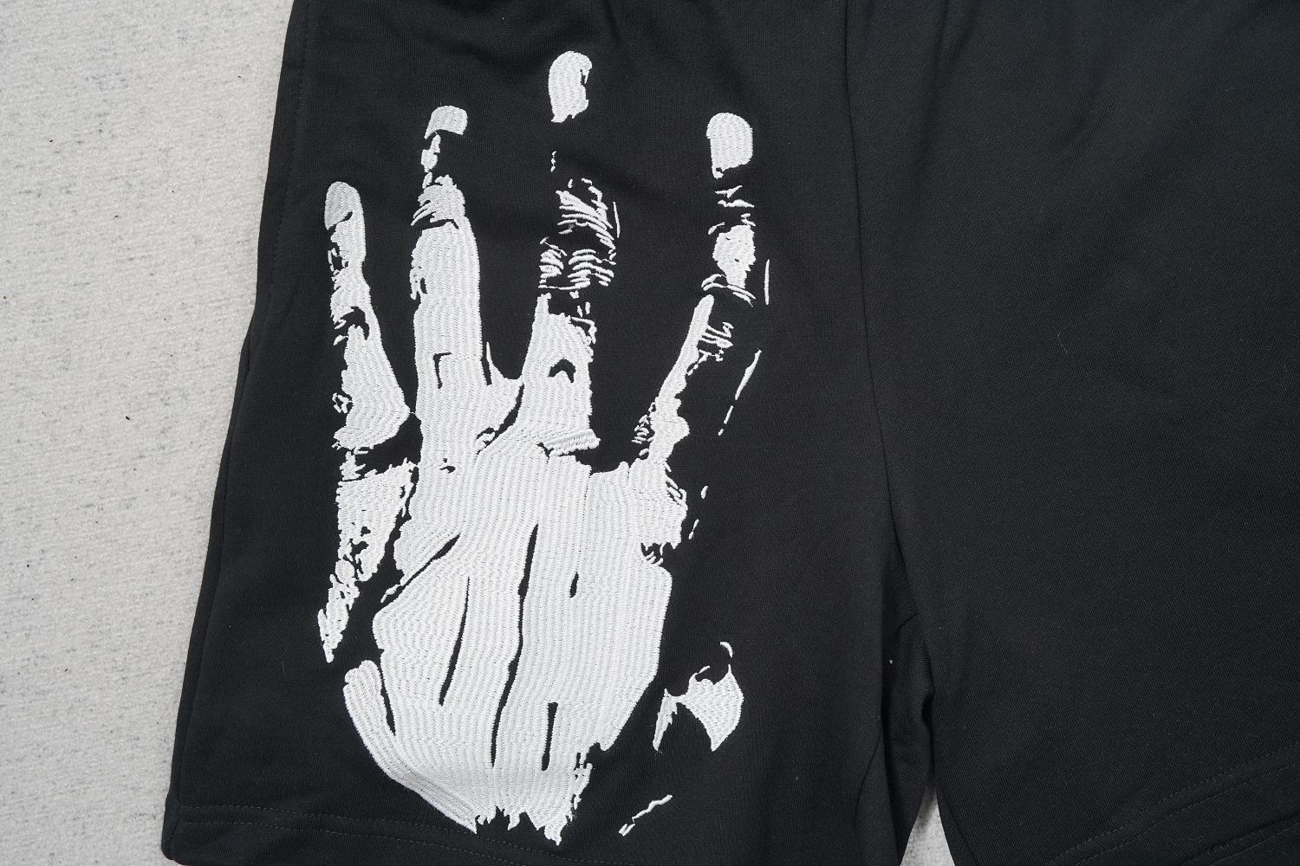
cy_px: 433
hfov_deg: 54.4
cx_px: 650
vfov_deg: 37.9
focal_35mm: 35
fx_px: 1264
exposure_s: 1/100
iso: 1600
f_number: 10
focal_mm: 35
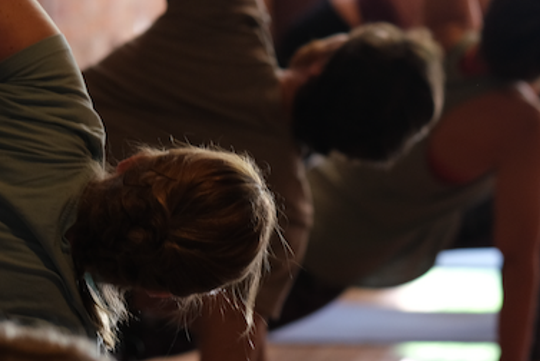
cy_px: 157
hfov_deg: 9.0
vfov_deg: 6.0
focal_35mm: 228
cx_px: 321
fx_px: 3423
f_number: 1.6
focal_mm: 56
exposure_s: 1/125
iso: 640
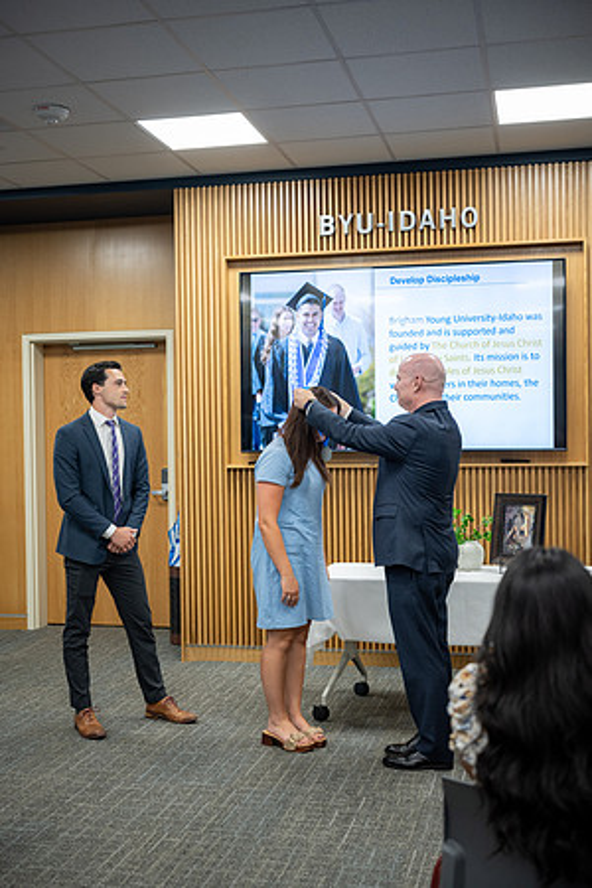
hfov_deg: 32.6
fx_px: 1011
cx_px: 296
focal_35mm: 41
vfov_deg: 47.4
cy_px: 444
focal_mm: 41
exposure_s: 1/100
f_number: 2.8
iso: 400
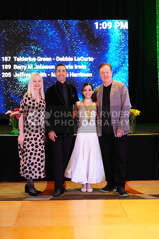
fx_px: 463
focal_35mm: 70
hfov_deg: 19.5
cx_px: 80
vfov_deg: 28.8
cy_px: 120
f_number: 2.8
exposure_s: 1/200
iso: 5000
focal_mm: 70
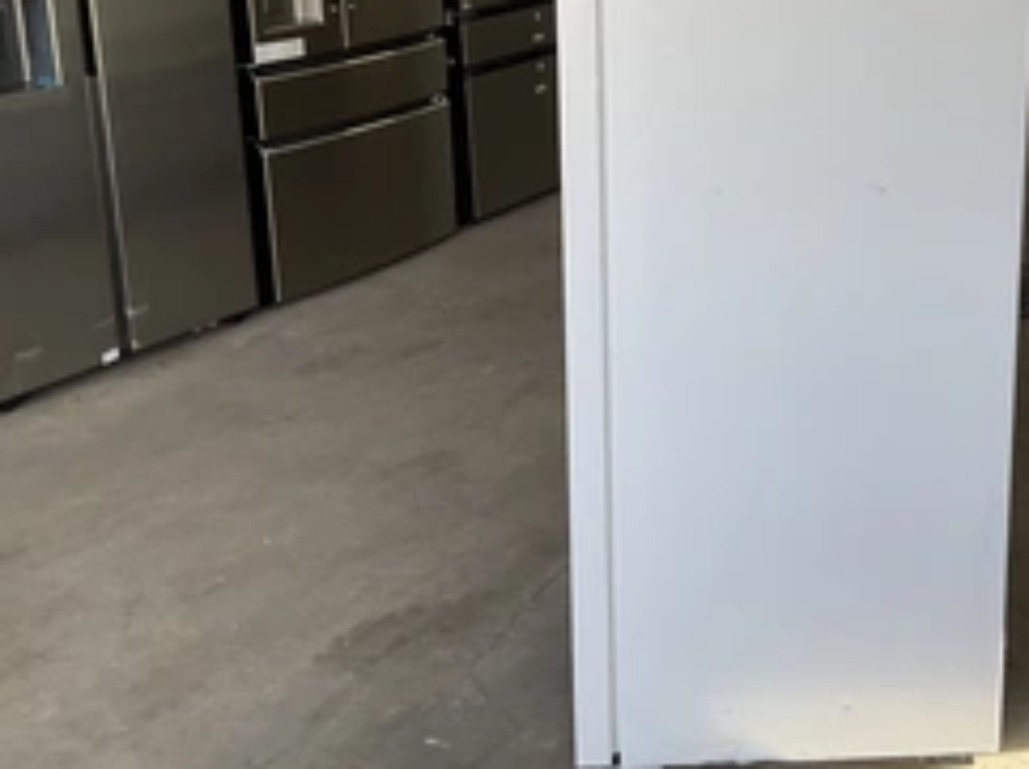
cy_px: 170
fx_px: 1425
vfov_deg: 29.6
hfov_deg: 38.6
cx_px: 778
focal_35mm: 48
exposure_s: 1/122
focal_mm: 3
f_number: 1.8
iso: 20
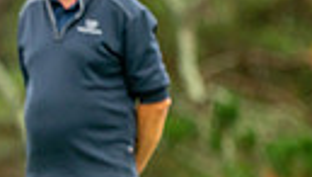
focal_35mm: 1414
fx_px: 11715
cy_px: 210
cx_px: -375
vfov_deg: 0.9
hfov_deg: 1.5
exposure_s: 1/1600
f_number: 4
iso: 400
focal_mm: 300
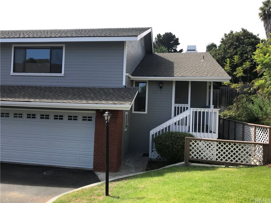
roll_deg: -1.7
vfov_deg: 49.7
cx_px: 136
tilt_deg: +1.0
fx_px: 219
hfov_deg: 63.4
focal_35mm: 28
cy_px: 102
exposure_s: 1/1168
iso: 20
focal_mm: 3.99
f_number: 1.8
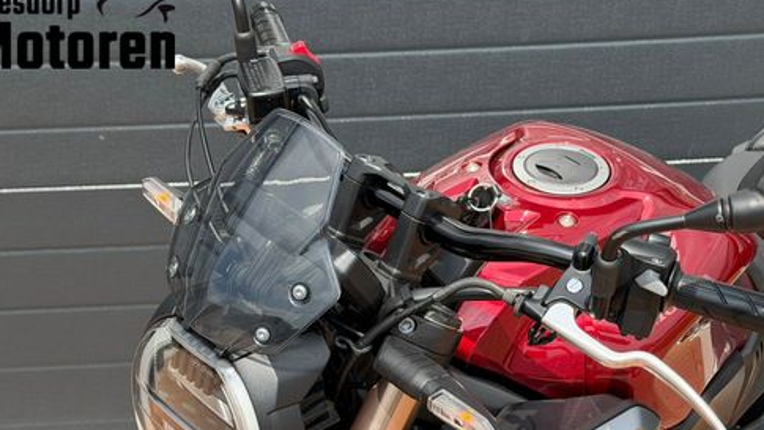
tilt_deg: -20.4
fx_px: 1398
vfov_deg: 17.4
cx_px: 477
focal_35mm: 69
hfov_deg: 30.4
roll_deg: +2.4
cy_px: 342
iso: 80
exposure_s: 1/2762
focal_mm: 6.76
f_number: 1.78
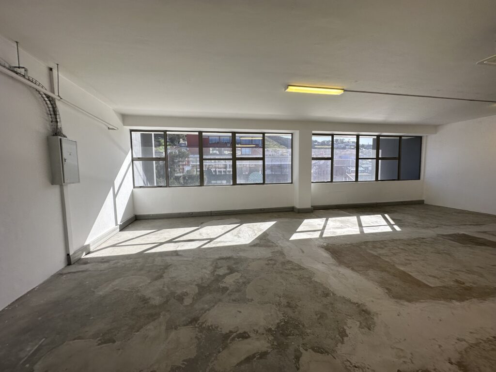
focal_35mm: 14
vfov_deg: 85.7
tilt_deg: -7.3
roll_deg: +1.2
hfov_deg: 102.1
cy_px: 186
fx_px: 201
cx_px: 248
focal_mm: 2.22
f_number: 2.2
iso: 40
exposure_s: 1/100
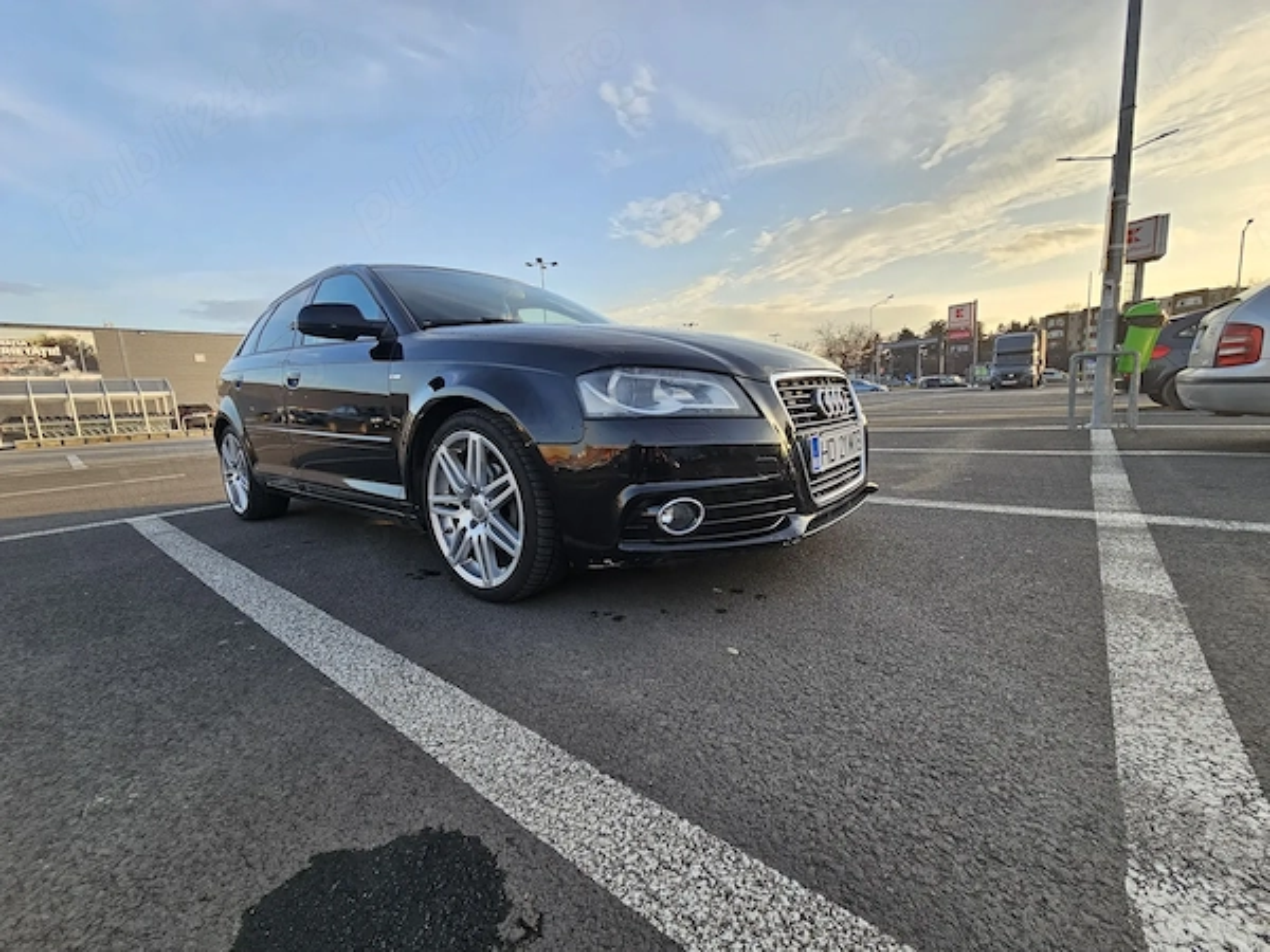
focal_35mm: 13
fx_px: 477
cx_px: 635
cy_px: 476
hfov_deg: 106.2
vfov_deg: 89.9
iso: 50
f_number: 2.2
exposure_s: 1/282
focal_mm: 2.2
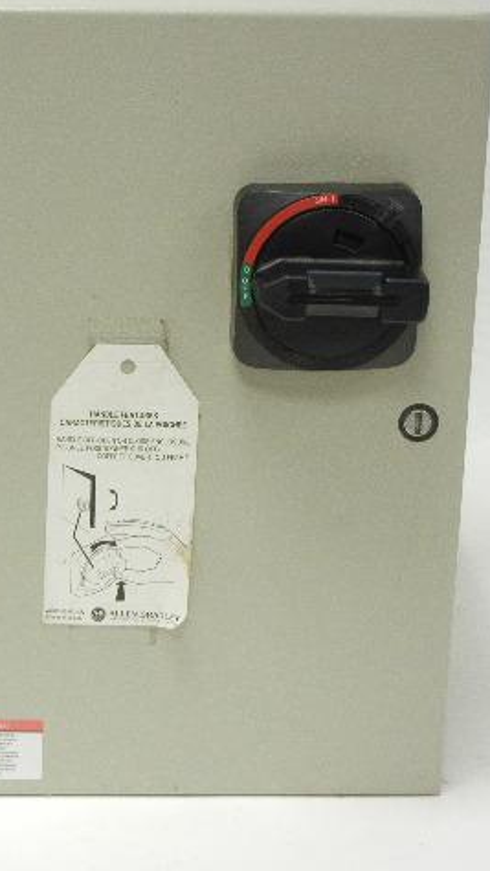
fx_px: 2612
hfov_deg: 10.7
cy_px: 435
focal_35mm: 113
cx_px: 37
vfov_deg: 19.0
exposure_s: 1/30
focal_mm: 13.9
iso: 248
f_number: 4.3
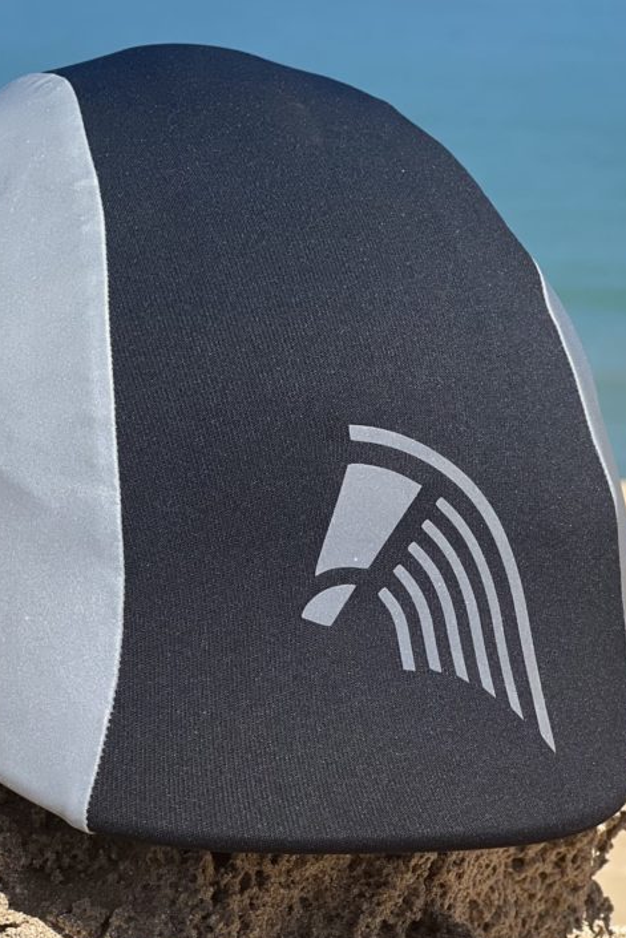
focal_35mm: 121
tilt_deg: -9.2
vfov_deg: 16.9
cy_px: 494
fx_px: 3154
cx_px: 284
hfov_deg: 11.3
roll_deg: -2.1
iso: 32
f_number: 2.8
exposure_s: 1/815
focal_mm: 9
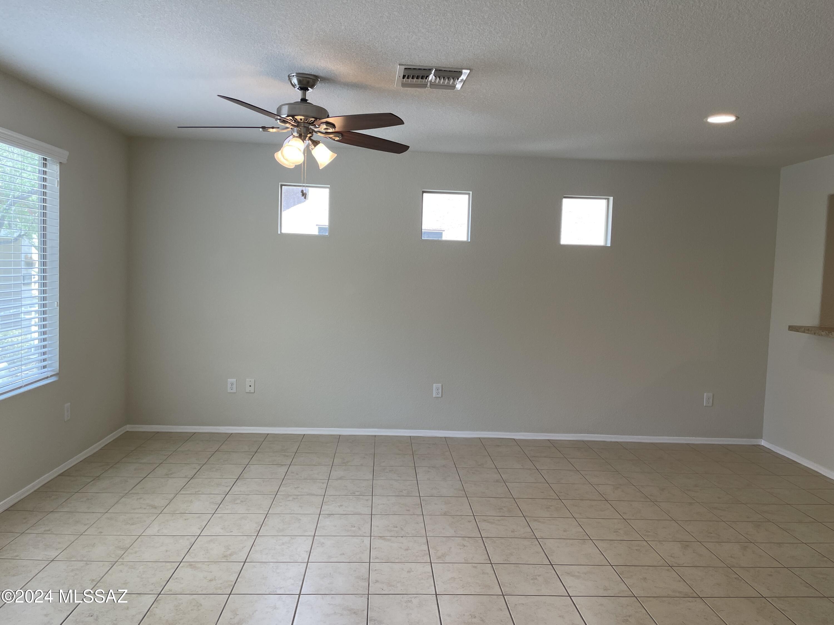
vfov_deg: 53.1
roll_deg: -1.6
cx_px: 417
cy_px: 312
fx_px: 626
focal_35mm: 26
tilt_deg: -3.8
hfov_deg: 67.3
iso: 64
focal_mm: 4.2
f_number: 1.6
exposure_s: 1/120
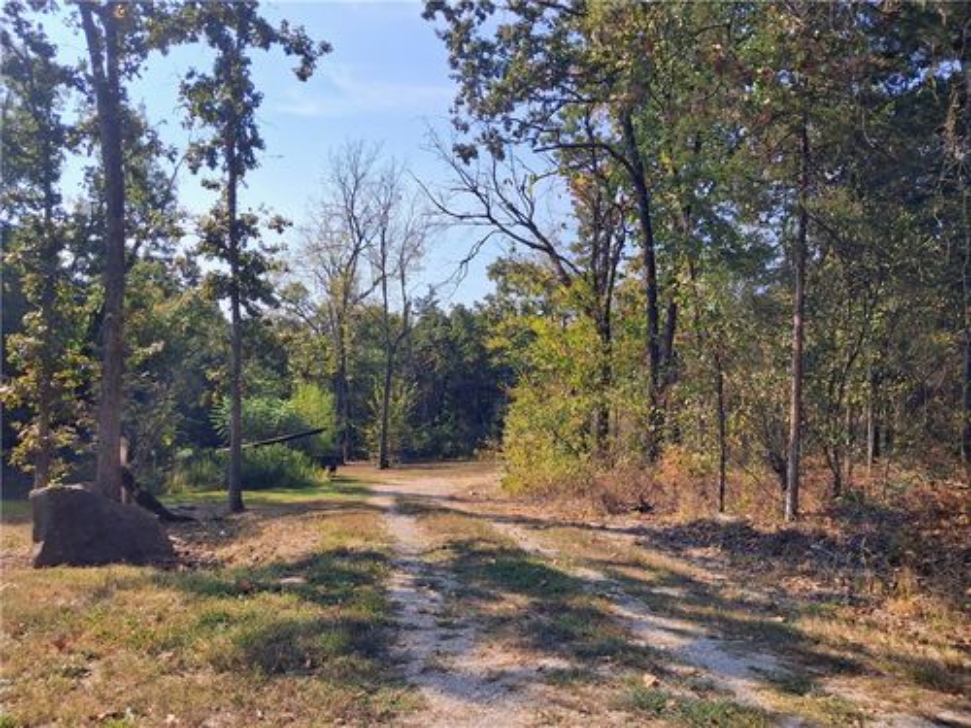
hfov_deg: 65.3
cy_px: 364
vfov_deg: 51.4
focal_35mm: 27
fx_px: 757
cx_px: 486
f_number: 1.8
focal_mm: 4
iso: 20
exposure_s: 1/796
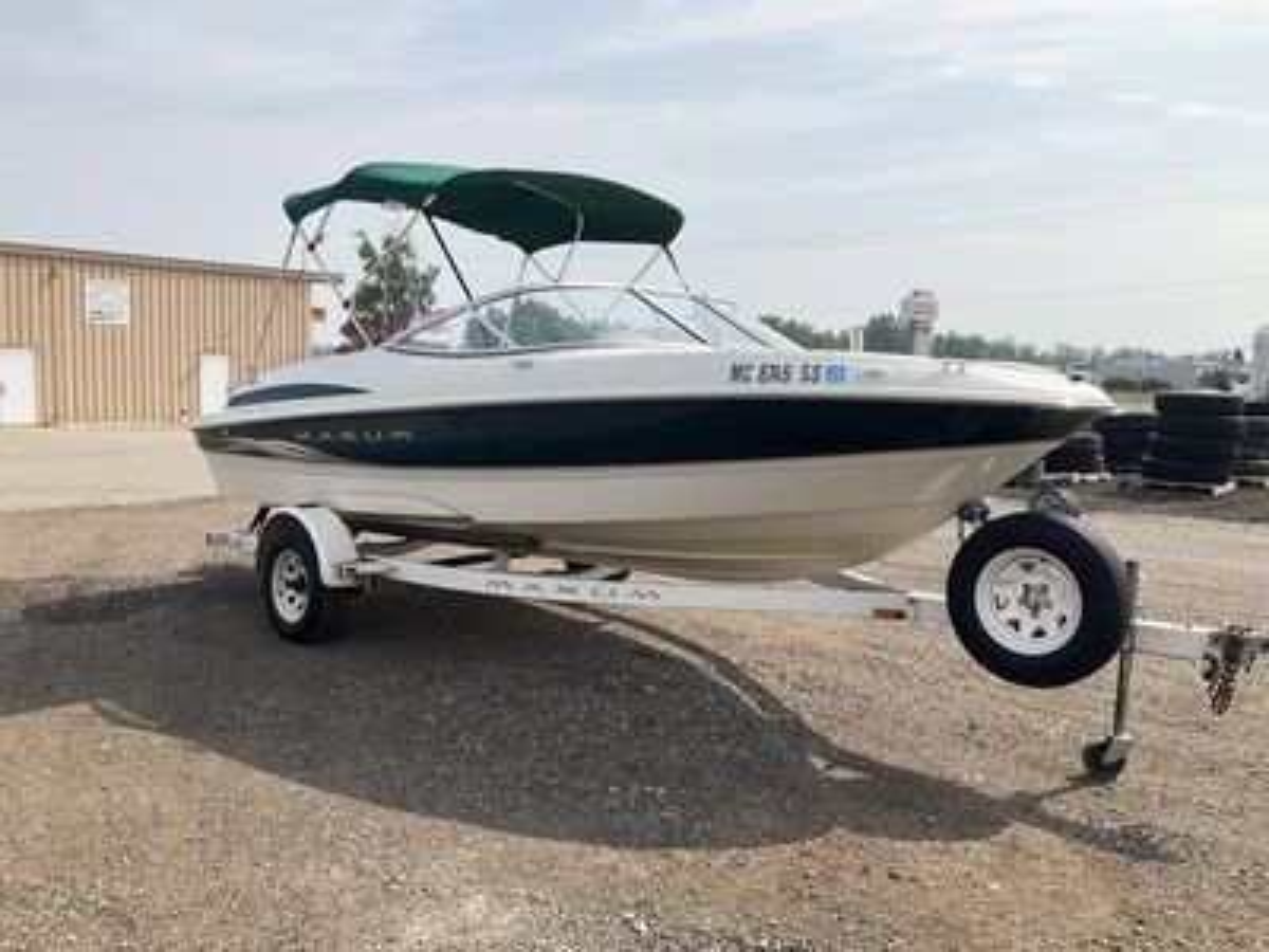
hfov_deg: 61.7
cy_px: 476
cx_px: 634
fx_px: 1063
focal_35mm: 29
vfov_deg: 48.2
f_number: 1.8
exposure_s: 1/2427
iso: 25
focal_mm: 3
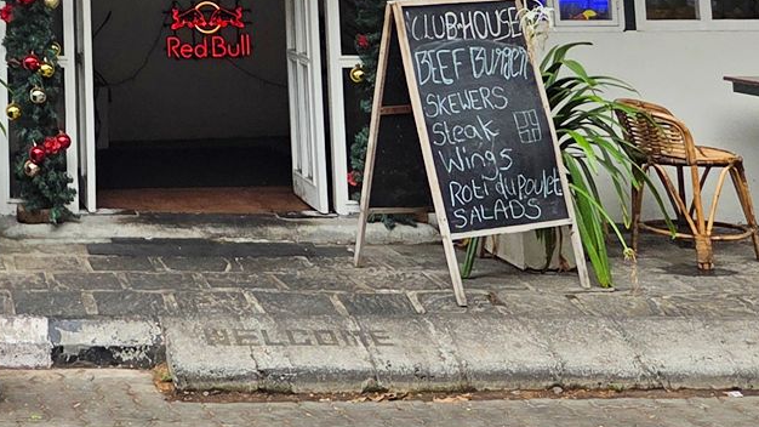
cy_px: -244
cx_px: -159
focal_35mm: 80
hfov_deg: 24.1
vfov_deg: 14.0
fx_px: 1610
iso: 80
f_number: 1.8
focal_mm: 5.4
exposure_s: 1/3291
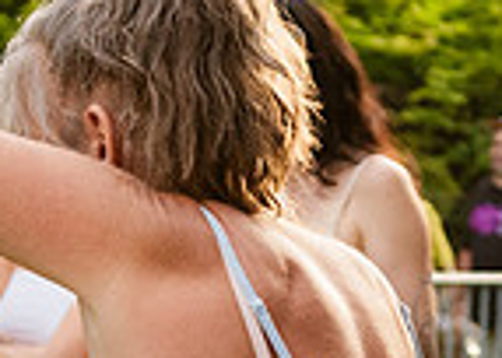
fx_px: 4118
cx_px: 220
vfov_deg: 5.0
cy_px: 469
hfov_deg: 7.0
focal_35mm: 289
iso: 2000
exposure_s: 1/400
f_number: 4
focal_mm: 55
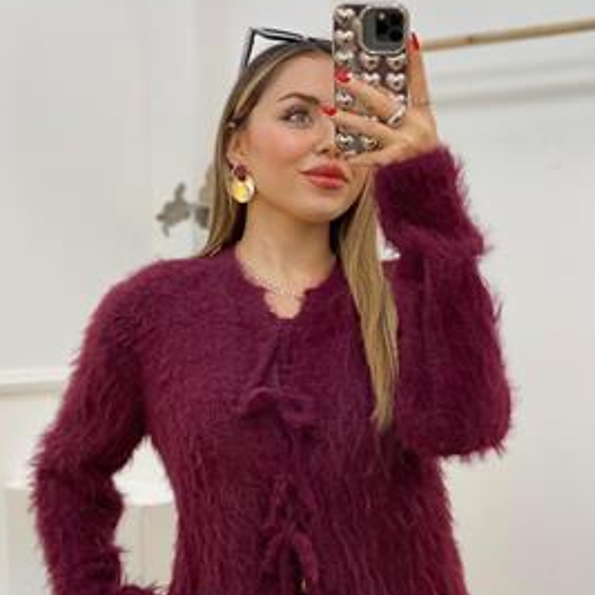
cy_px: 362
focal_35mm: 71
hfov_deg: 24.3
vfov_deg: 24.3
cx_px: 283
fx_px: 1381
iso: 125
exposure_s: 1/100
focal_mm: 6
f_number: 2
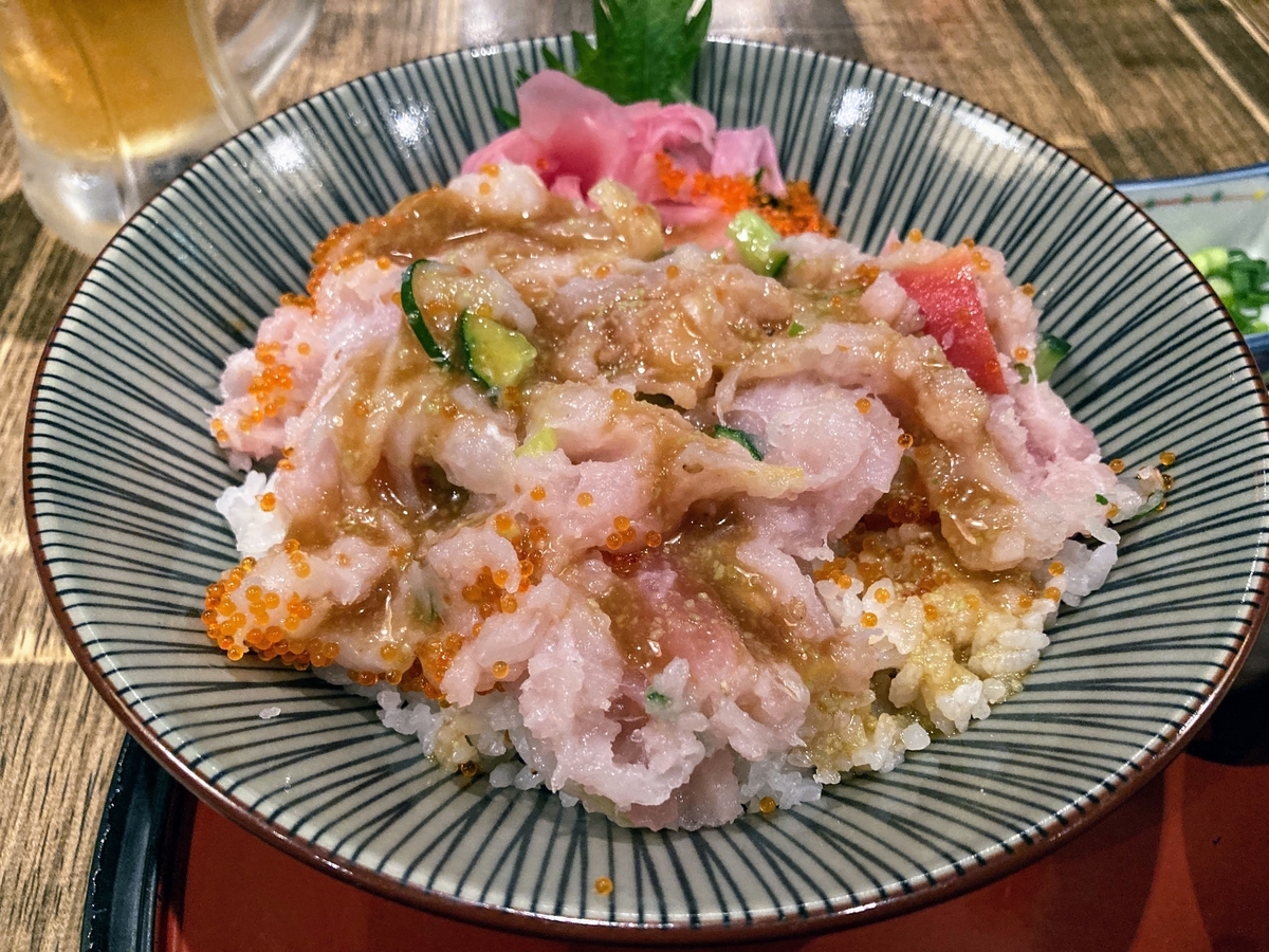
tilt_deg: -49.9
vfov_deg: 49.7
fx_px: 1026
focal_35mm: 28
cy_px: 476
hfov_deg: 63.4
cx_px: 634
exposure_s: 1/50
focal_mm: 3.99
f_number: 1.8
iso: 320
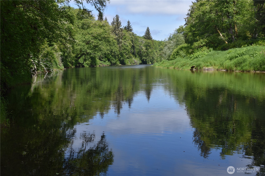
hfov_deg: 41.1
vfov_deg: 28.1
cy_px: 88
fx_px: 353
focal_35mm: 48
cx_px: 132
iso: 100
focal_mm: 32
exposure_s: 1/250
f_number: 8
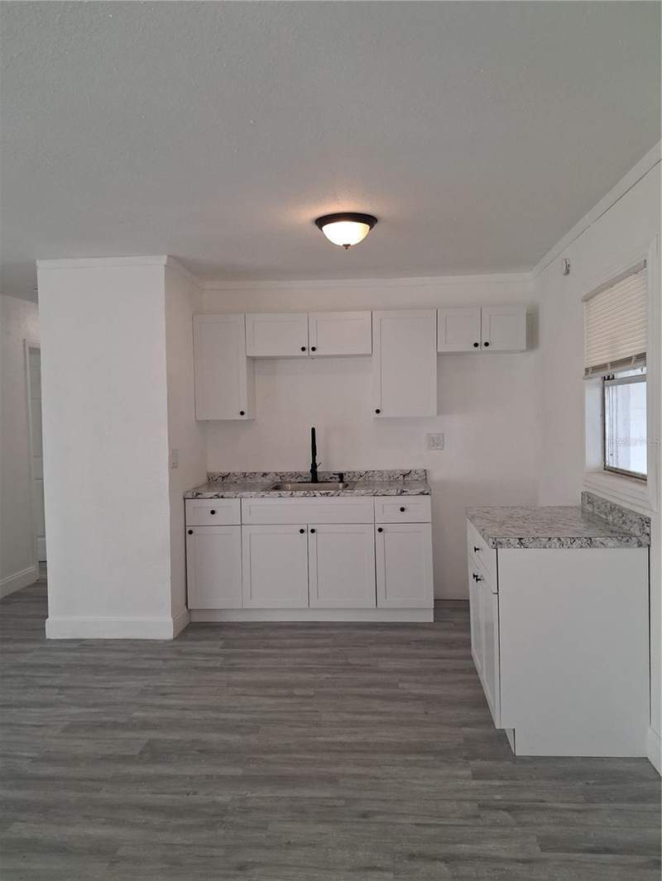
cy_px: 440
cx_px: 331
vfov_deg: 65.3
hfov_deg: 51.4
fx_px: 688
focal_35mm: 27
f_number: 1.8
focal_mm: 4
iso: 250
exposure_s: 1/120
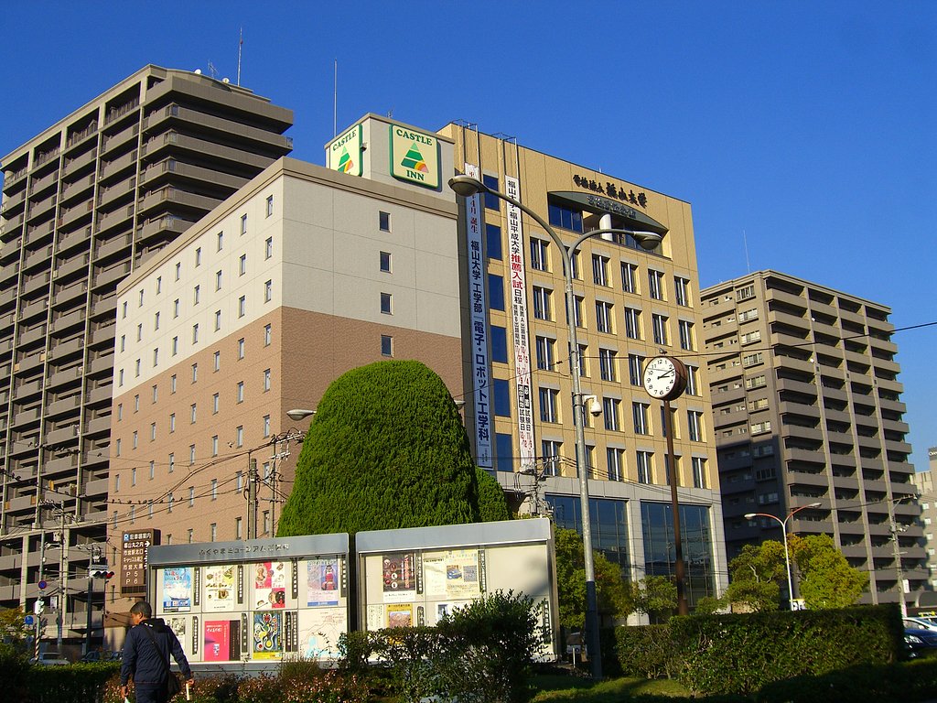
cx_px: 468
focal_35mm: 38
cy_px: 352
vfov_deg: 37.7
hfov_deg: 49.0
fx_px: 1029
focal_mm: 7.9
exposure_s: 1/200
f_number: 8
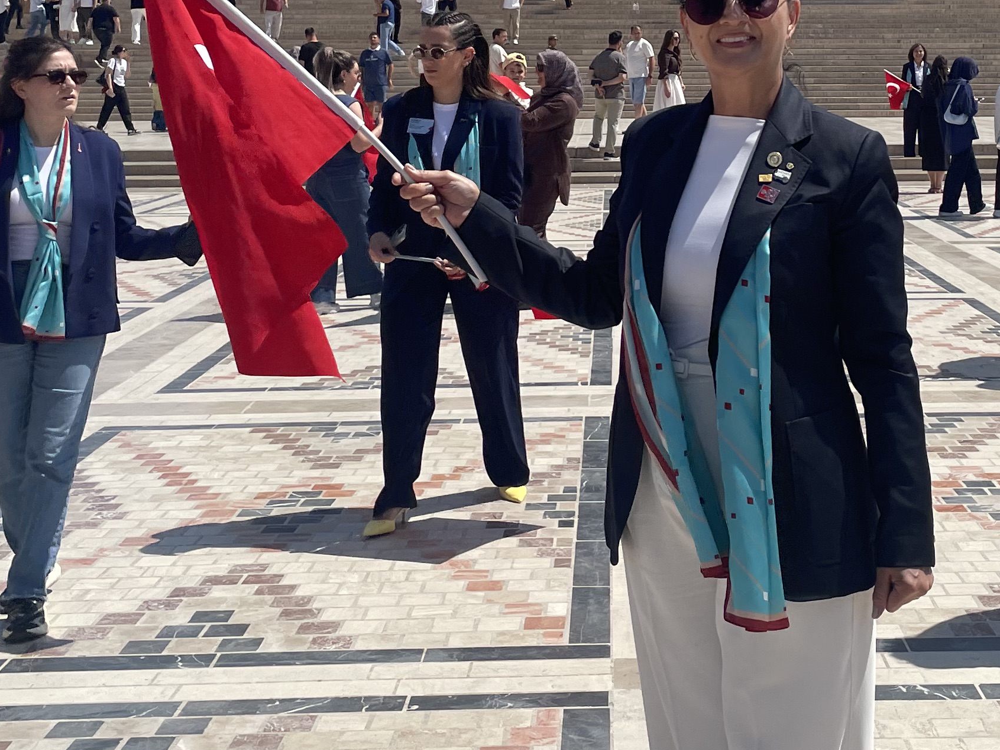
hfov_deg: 30.9
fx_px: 1791
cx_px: 699
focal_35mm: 62
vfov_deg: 23.3
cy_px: 156
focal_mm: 4.2
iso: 32
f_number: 1.6
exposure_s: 1/5814
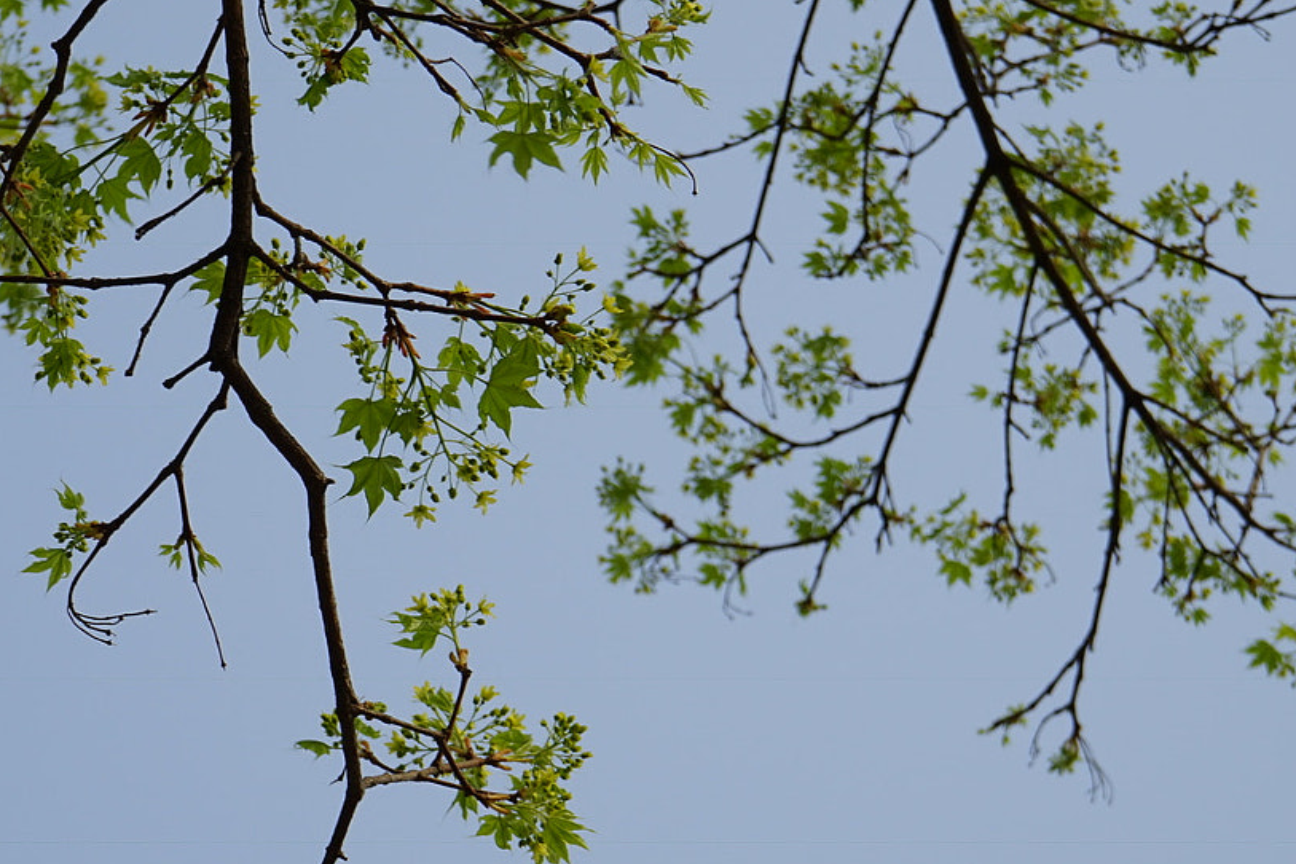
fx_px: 4320
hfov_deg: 17.0
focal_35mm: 120
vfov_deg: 11.4
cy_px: 552
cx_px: 480
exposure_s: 1/160
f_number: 11
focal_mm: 61
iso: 100
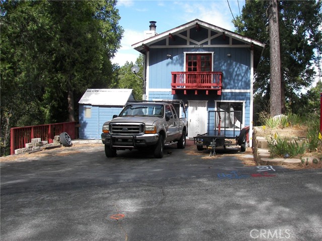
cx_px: 161
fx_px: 335
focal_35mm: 36
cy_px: 120
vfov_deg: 39.7
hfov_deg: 51.4
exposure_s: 1/400
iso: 50
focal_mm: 6
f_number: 2.8
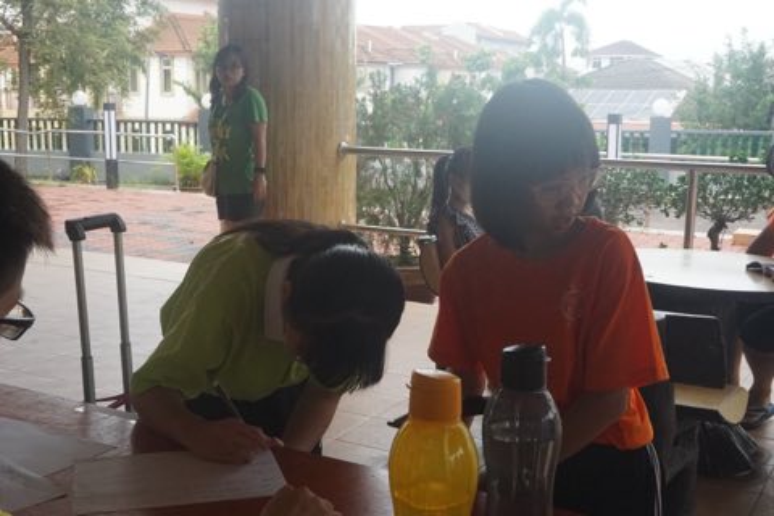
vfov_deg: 29.9
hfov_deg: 43.6
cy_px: 258
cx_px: 387
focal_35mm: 45
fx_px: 967
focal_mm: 30
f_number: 14
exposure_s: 1/125
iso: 2000
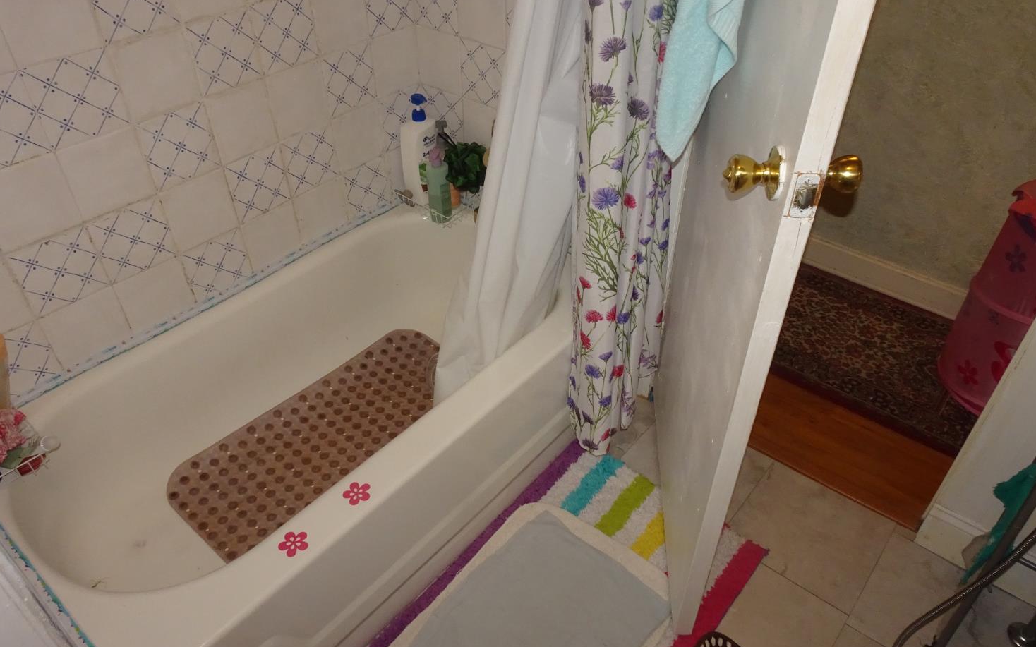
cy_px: 325
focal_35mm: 26
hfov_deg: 70.4
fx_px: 734
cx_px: 518
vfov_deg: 47.6
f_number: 3.5
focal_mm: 4.1
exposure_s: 1/30
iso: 250
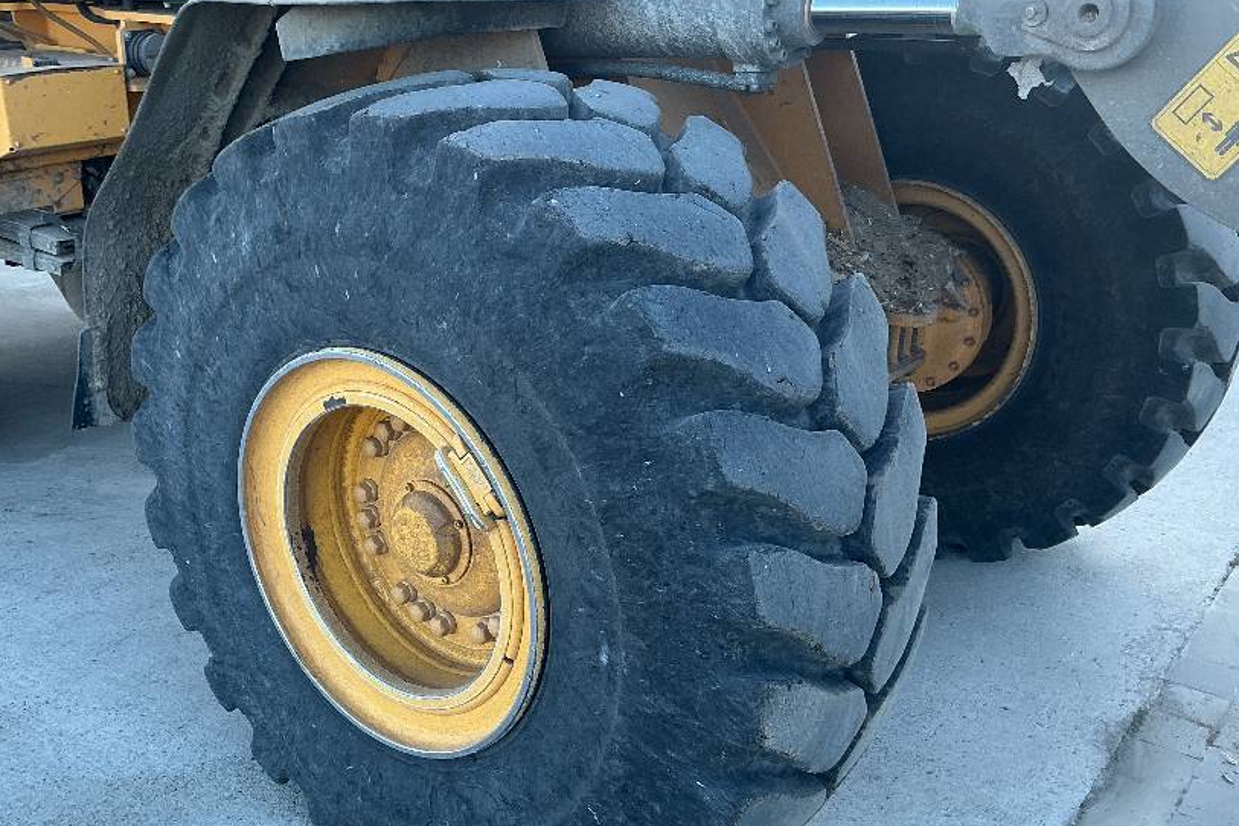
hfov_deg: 50.4
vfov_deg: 35.0
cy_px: 448
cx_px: 509
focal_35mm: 38
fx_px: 1308
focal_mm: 3
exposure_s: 1/120
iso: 25
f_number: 1.8
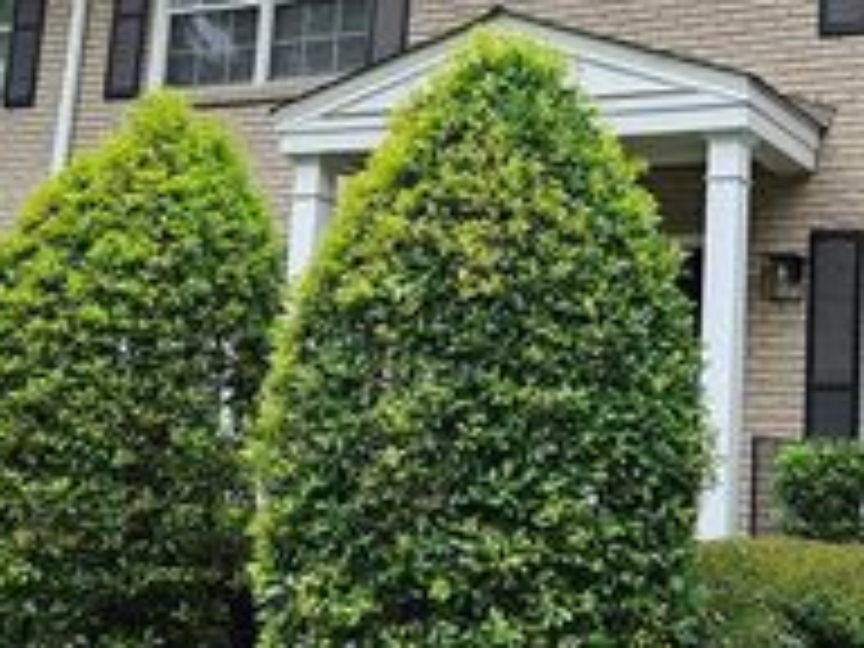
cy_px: 227
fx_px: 1498
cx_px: 634
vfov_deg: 24.3
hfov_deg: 31.7
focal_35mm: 60
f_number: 1.8
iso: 32
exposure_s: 1/554
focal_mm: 5.4
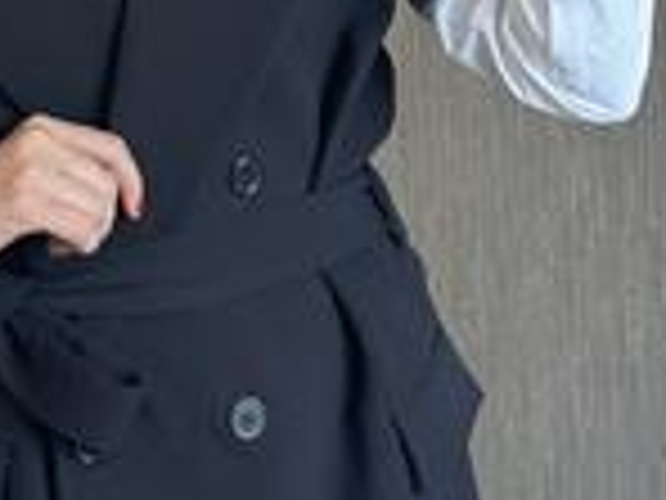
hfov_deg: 12.0
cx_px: 184
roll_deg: +3.4
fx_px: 3155
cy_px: 126
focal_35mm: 164
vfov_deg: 9.0
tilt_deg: -17.9
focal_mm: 6.86
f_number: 1.78
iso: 160
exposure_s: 1/60
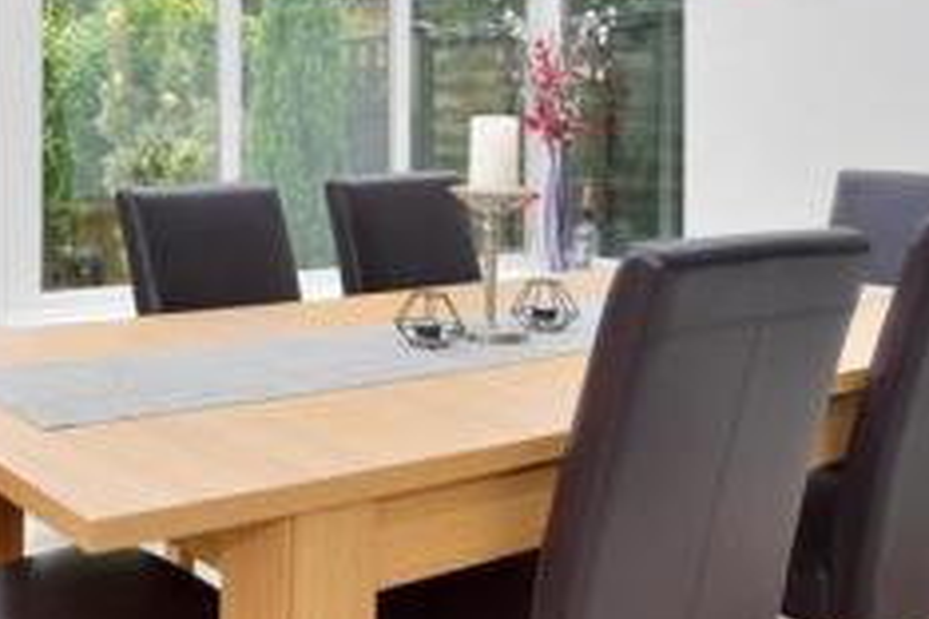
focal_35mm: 42
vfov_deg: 31.0
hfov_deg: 43.9
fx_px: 1084
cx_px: 171
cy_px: 113
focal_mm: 10
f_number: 11
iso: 400
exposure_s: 1/30
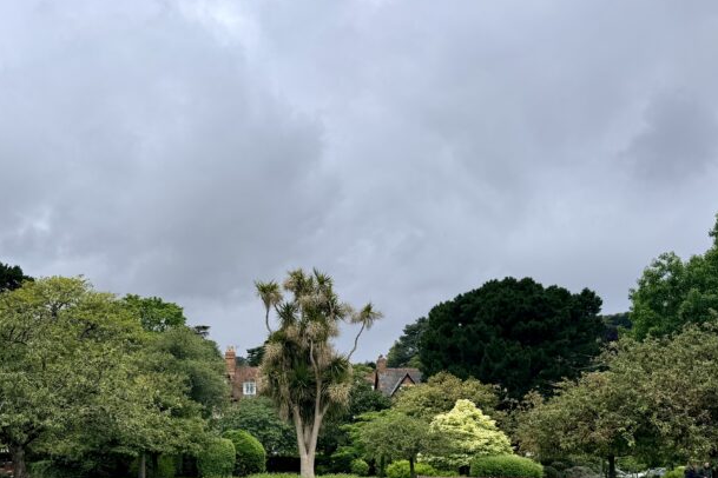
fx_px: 838
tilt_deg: +7.5
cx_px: 241
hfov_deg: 45.7
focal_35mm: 42
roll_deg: +0.1
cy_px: 350
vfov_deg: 31.4
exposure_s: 1/7353
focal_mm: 6.76
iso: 80
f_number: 1.78
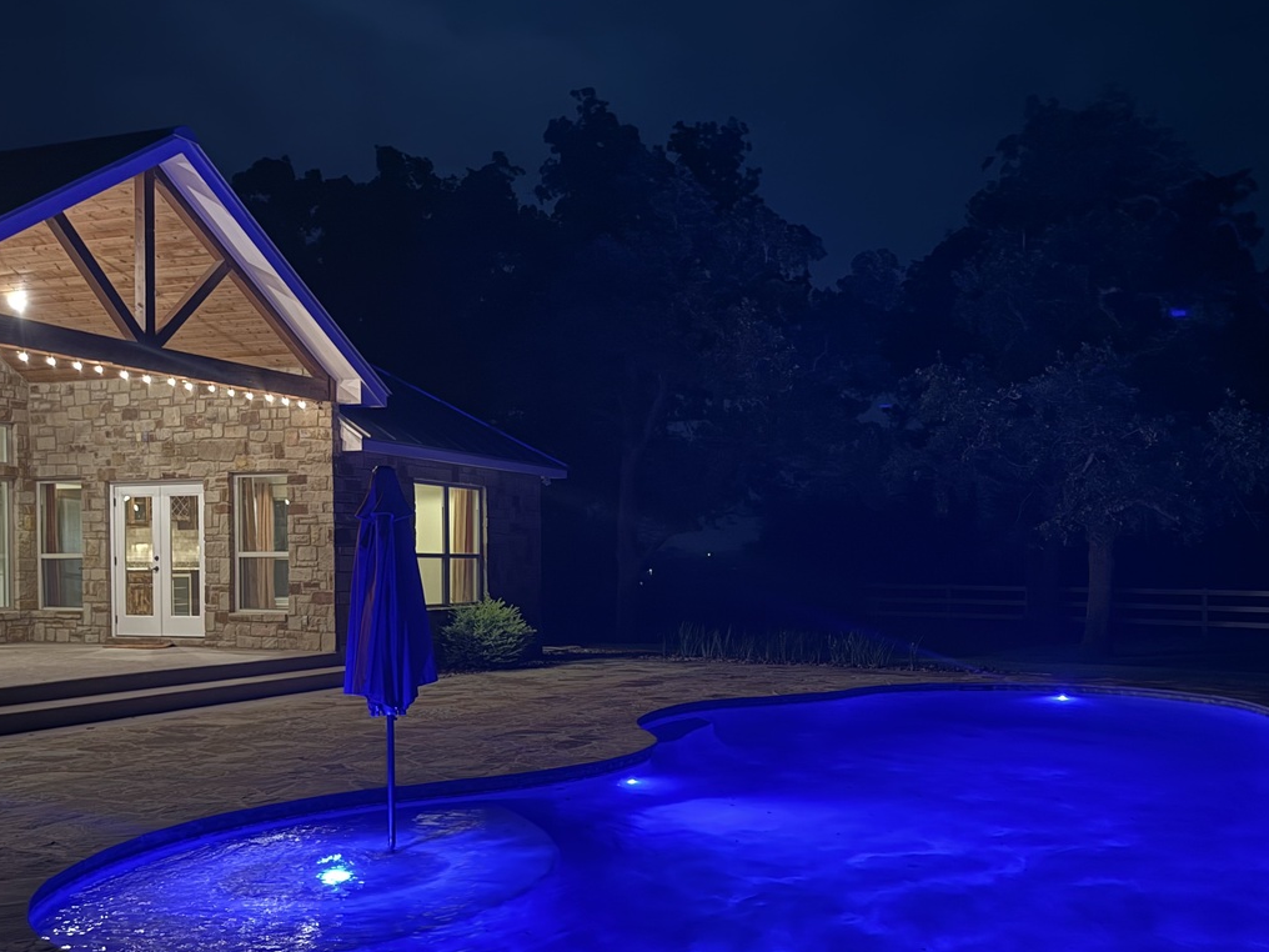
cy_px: 596
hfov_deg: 53.6
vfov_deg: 41.5
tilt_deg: -0.7
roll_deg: +0.5
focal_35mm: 34
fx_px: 1246
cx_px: 766
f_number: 1.78
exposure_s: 1/12
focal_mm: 6.76
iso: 1000
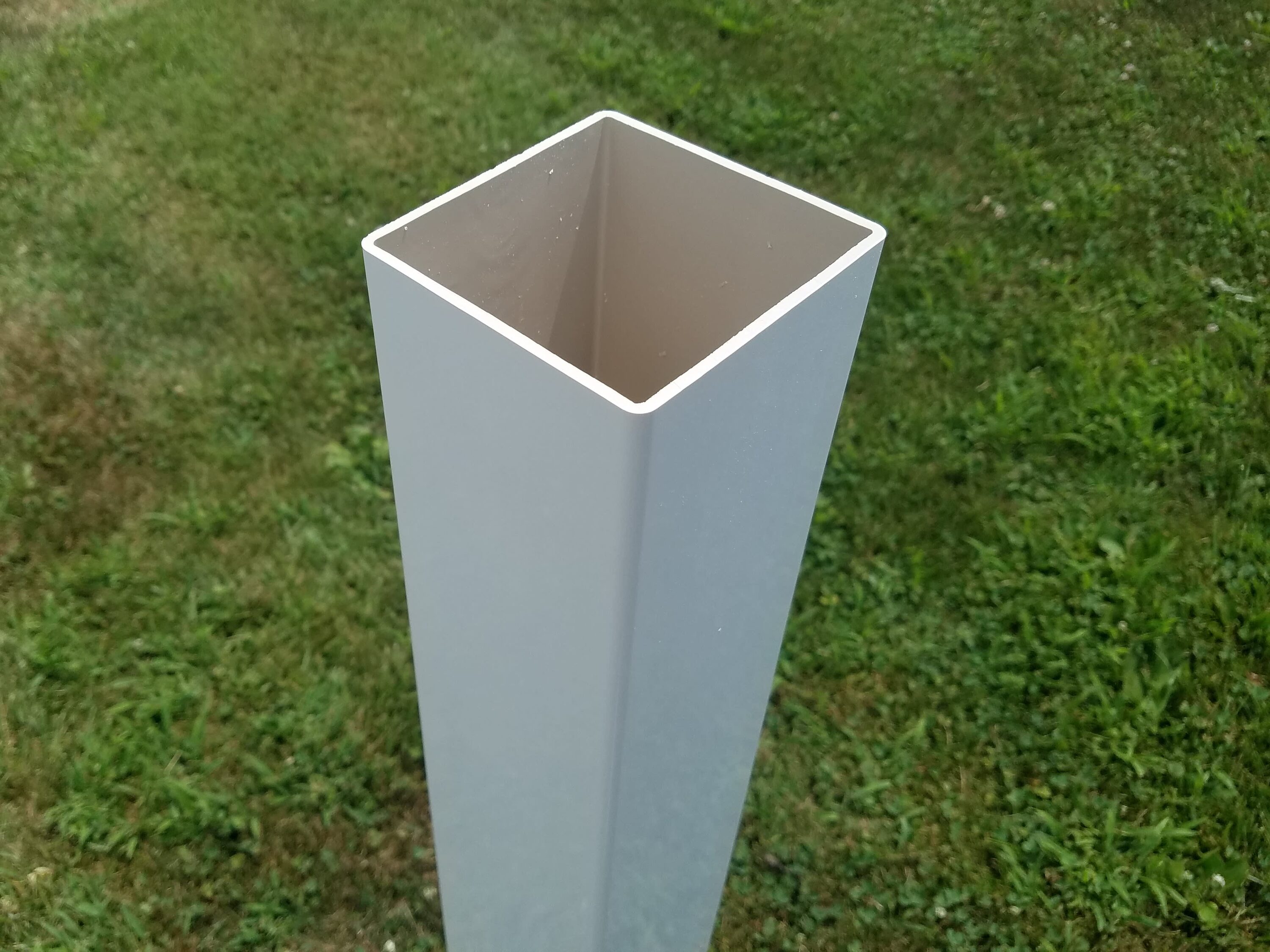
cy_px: 476
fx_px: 954
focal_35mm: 26
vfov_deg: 53.1
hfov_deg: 67.3
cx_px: 635
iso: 50
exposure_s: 1/2808
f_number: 1.7
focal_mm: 4.2
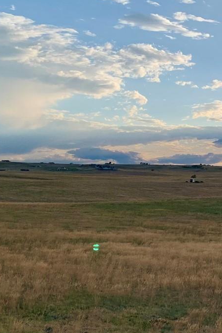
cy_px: 191
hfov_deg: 19.2
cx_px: 309
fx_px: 592
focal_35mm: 64
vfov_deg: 31.4
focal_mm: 4.25
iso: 25
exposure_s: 1/2915
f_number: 1.8
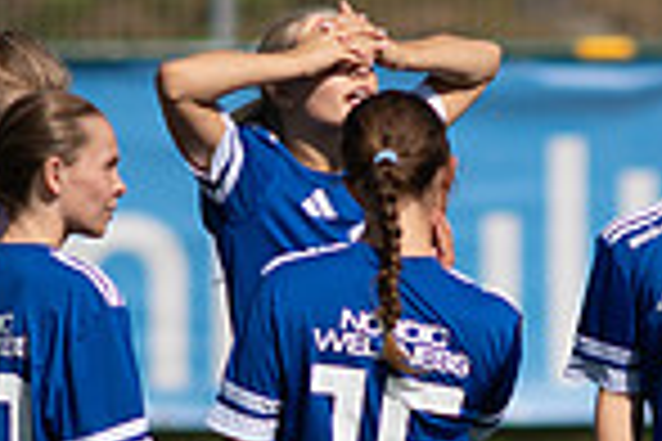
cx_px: 594
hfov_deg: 1.2
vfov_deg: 0.8
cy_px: 601
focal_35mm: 1779
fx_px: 32711
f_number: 3.2
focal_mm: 300
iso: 100
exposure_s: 1/3200
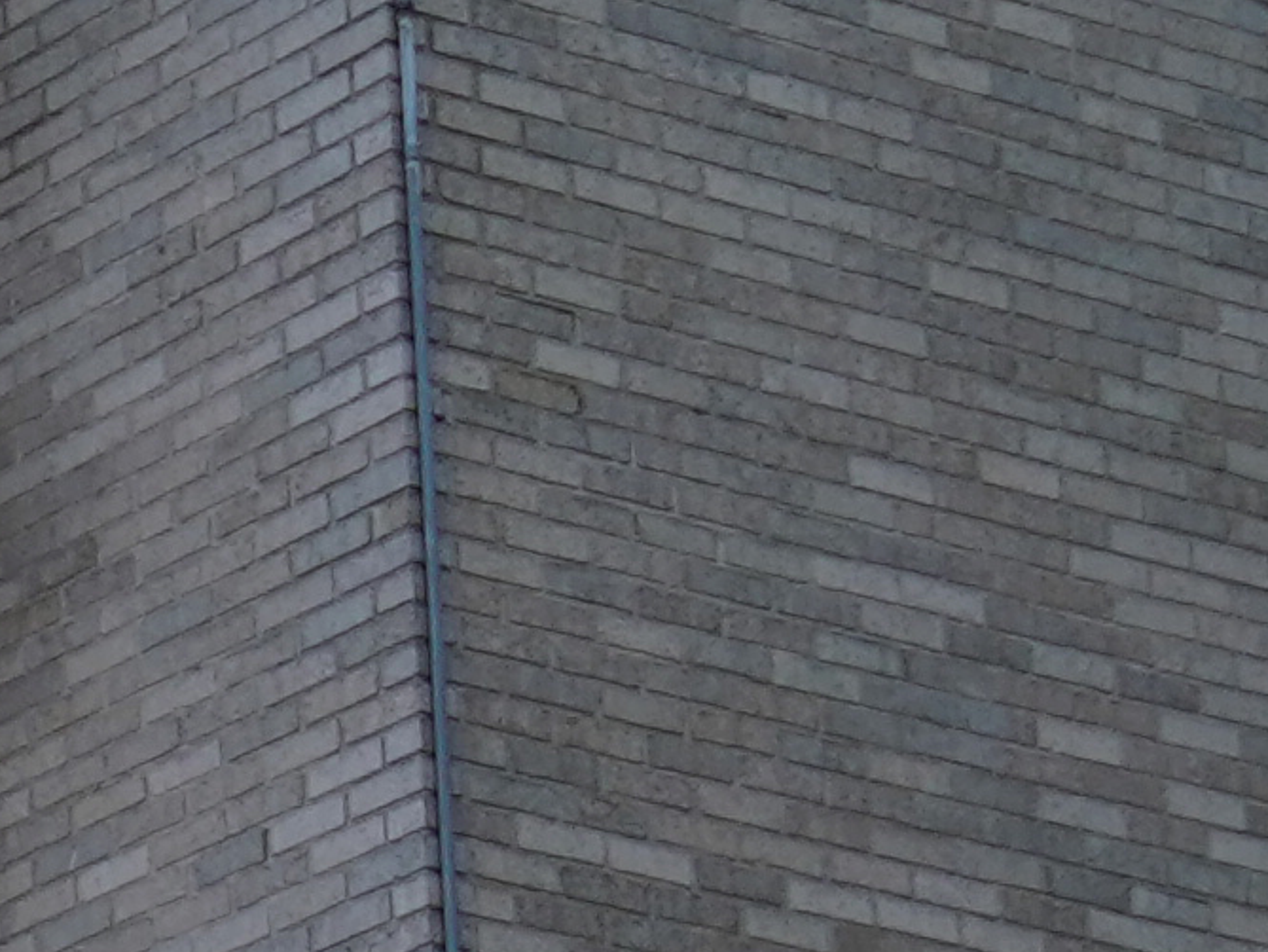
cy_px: 2336
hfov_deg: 6.5
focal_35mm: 293
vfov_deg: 4.9
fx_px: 10735
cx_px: -1651
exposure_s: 1/1600
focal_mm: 34
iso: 250
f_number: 2.8
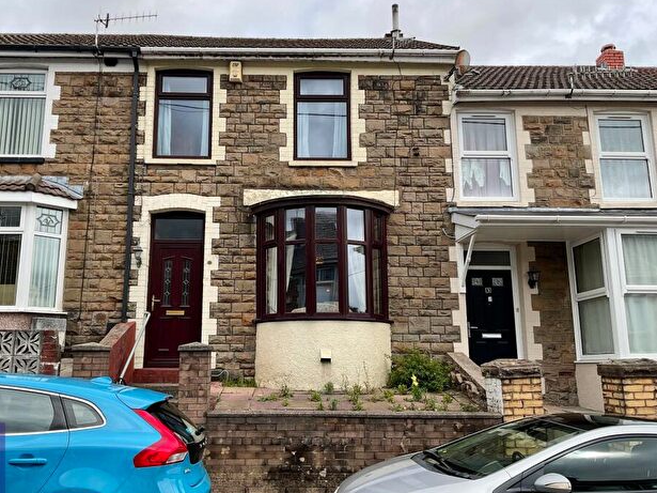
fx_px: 626
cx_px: 286
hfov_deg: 55.2
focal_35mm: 33
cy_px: 235
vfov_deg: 42.9
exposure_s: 1/642
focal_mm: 3
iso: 16
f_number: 1.8
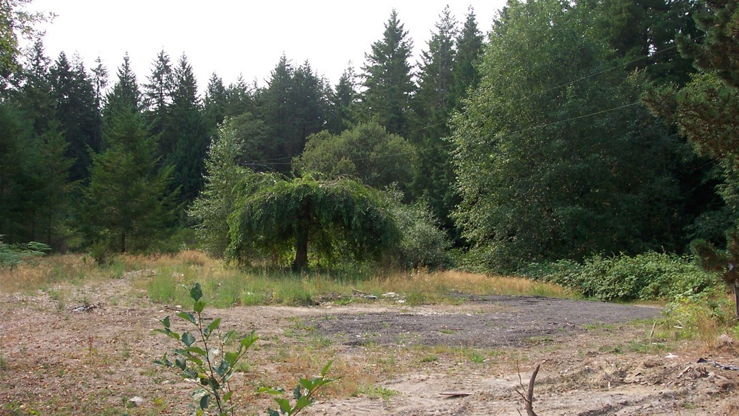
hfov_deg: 50.5
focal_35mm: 40
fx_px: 784
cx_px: 371
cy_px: 218
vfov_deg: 29.7
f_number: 4.8
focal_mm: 8
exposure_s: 1/350
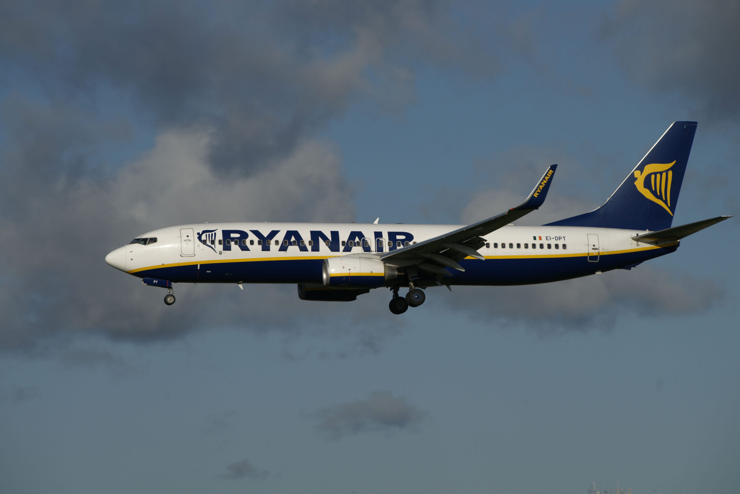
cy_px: 247
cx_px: 370
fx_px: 4111
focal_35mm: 200
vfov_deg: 6.9
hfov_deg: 10.3
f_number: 13
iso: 100
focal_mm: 200
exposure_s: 1/500
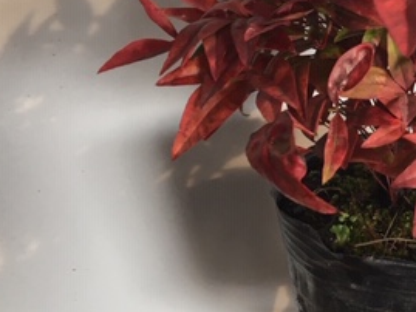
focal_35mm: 69
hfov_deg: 26.9
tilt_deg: -18.2
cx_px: 399
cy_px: 66
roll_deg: -1.2
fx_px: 830
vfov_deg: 21.1
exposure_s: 1/40
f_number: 2.2
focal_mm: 4.15
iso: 25
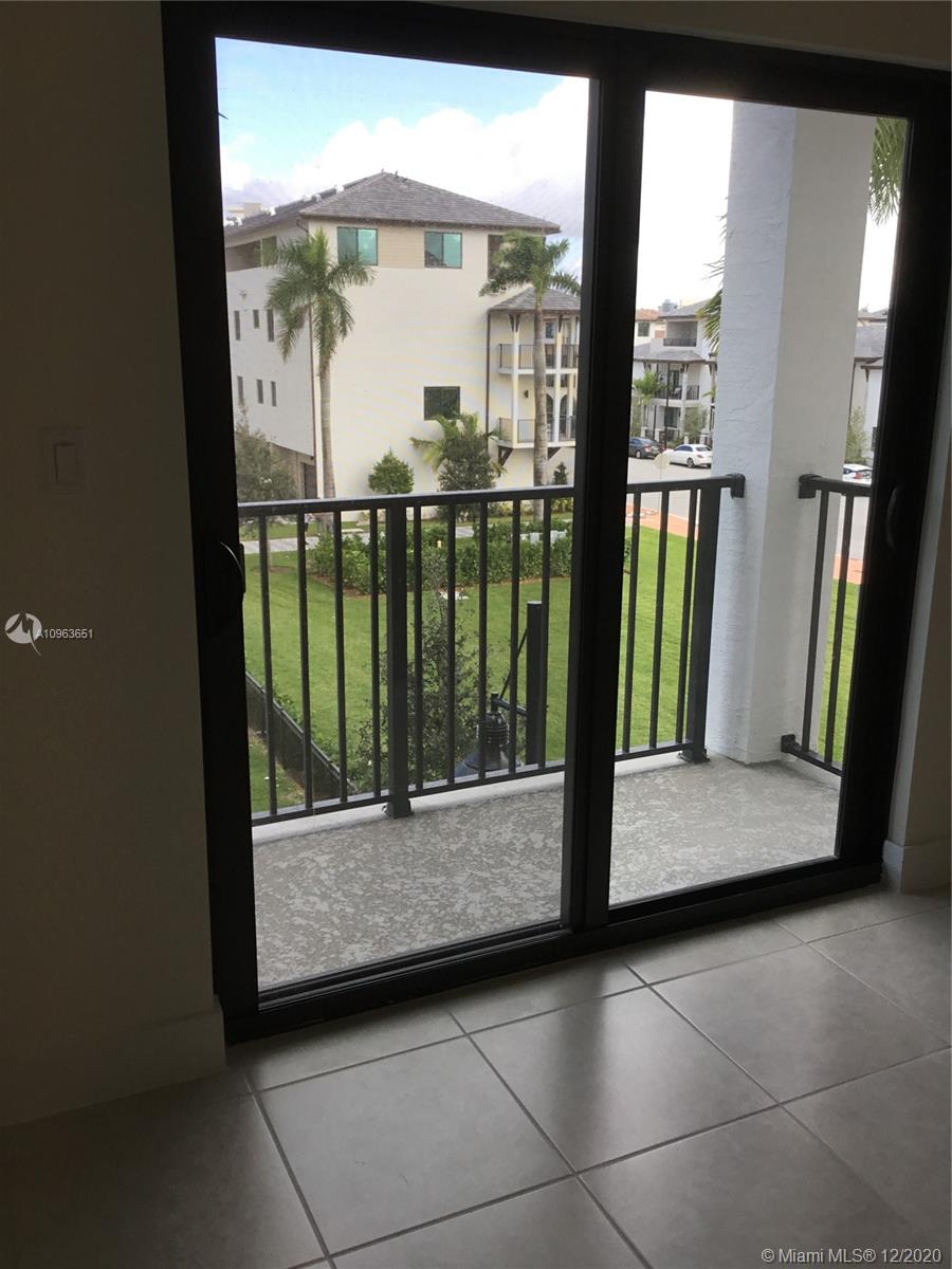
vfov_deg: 58.4
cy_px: 634
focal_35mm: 31
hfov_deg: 45.4
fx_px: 1137
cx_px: 476
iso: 25
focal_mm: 3.3
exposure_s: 1/172
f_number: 2.4
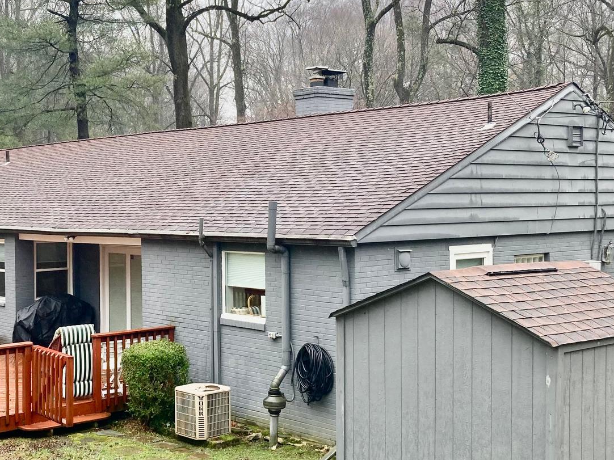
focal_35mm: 53
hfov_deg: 35.6
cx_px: 177
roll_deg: +1.4
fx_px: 940
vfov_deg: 27.5
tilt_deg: +0.3
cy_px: 215
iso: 25
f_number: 1.8
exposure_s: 1/122
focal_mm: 3.99
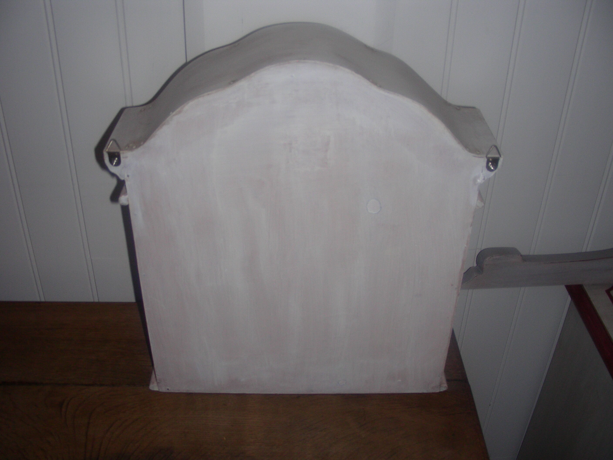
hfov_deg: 49.0
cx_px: 306
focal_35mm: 38
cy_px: 230
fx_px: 673
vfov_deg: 37.7
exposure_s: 1/60.1
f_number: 3.5
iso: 50
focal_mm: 6.3
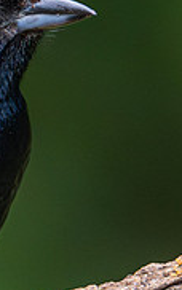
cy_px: 201
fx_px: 26029
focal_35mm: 3285
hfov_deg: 0.4
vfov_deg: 0.6
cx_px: 72
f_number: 6.3
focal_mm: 560
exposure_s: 1/1000
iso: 6400
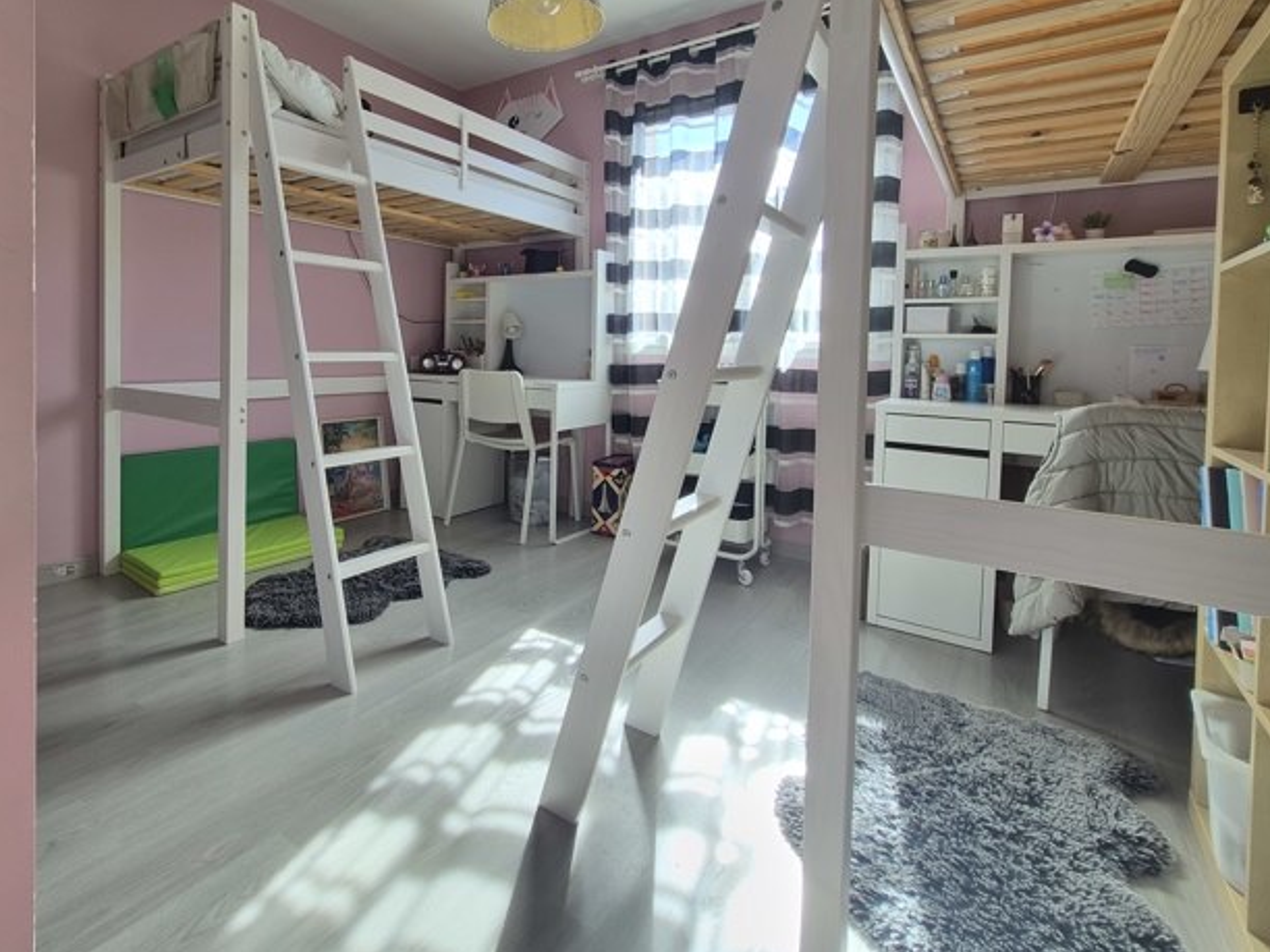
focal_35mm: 17
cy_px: 355
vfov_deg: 73.4
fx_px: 624
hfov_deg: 90.1
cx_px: 523
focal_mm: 1.74
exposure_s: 1/100
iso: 64
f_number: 2.2
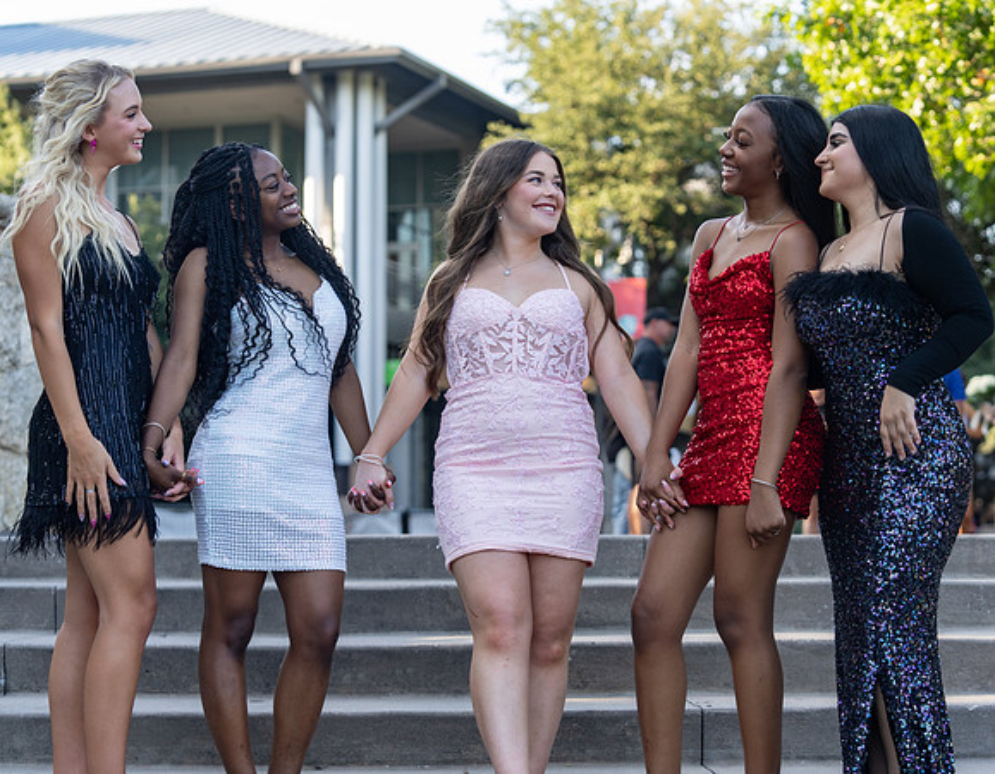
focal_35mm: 77
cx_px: 580
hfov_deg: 24.9
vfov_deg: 19.5
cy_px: 387
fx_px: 2254
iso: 250
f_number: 3.5
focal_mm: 70
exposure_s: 1/320
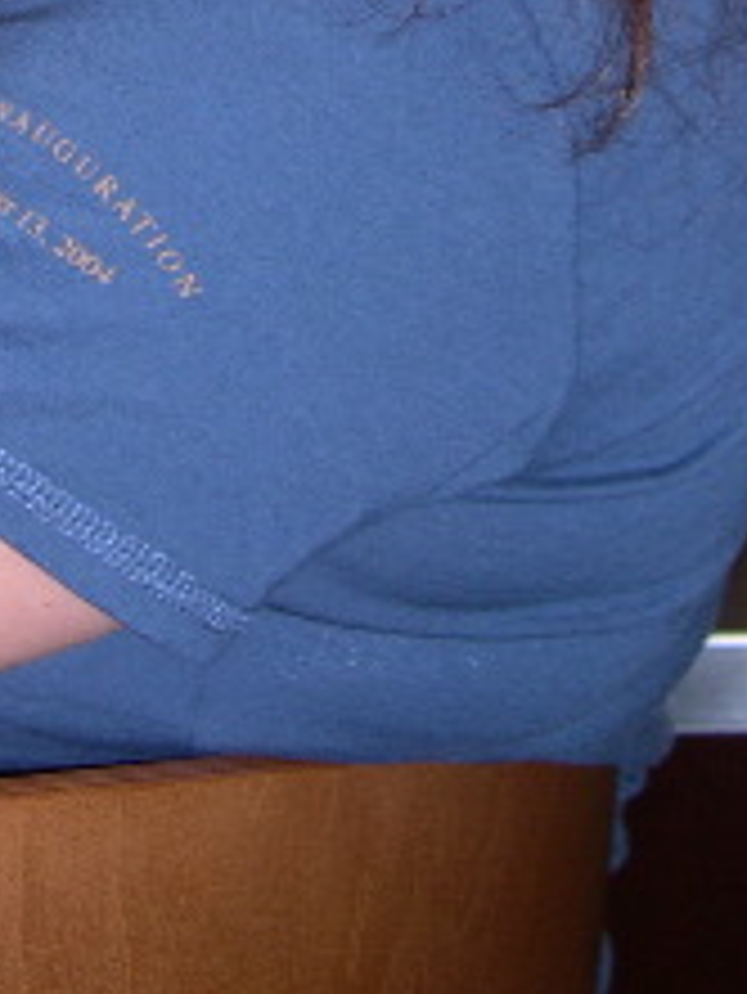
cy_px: -436
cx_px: 212
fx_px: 3162
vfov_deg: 16.5
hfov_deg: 13.4
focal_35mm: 110
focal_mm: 8
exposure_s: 1/60
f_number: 2.8
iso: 100
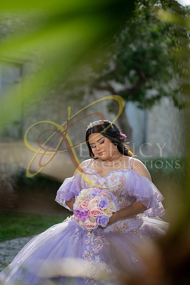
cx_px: 95
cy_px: 142
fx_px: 673
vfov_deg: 23.9
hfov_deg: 16.1
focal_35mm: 85
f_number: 1.8
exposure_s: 1/2000
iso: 125
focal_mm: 85
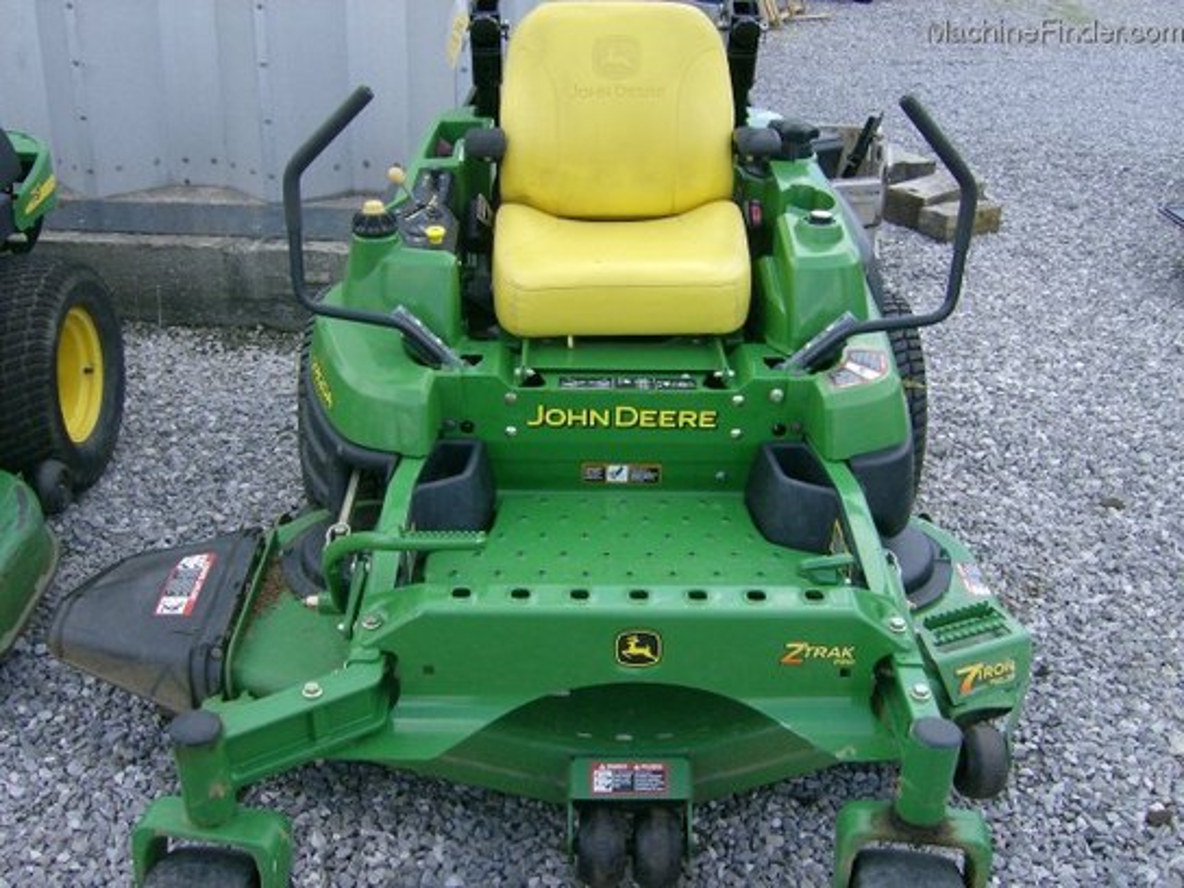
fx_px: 1231
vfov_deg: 39.7
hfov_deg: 51.4
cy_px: 444
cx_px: 592
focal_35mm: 36
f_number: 4.7
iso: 100
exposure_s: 1/246
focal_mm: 6
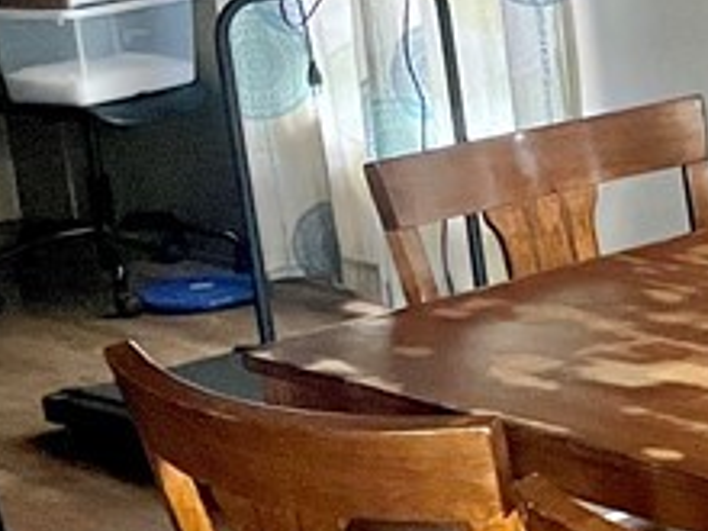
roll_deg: +0.3
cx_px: 1464
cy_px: 219
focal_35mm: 121
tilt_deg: -15.5
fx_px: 2475
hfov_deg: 13.6
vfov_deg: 12.2
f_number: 1.6
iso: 400
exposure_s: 1/40
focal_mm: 4.2
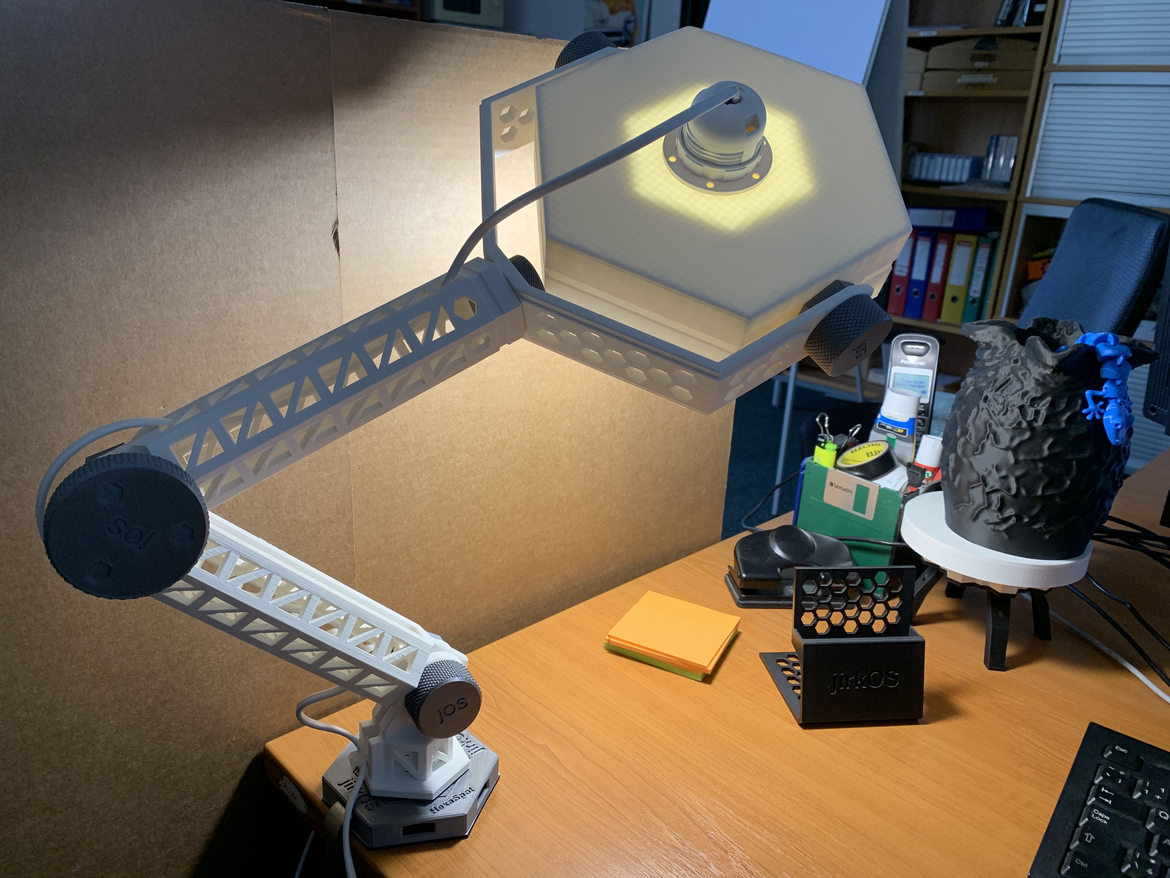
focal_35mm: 26
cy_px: 439
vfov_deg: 53.1
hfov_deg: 67.3
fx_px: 879
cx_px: 585
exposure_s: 1/96
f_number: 1.8
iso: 100
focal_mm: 4.25
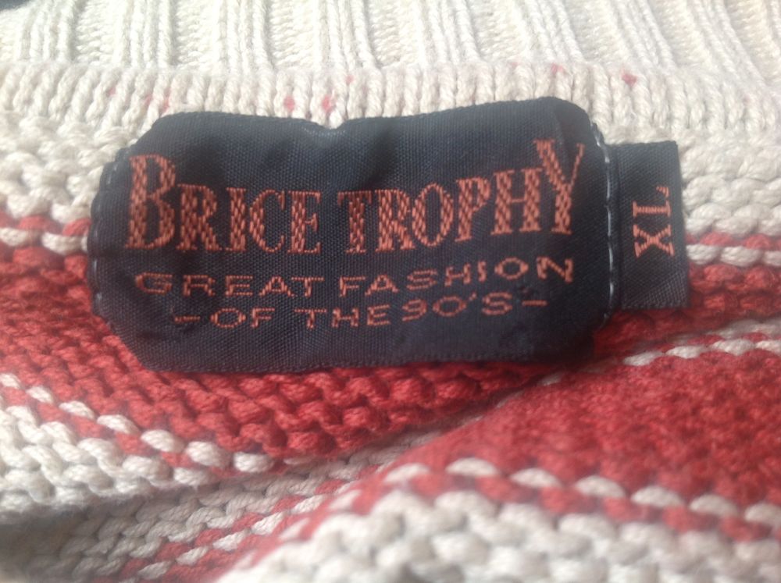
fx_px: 789
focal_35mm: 35
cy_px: 292
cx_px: 390
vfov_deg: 40.6
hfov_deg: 52.7
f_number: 2.4
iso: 64
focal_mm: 4.28
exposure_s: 1/15
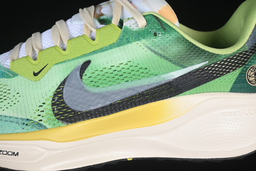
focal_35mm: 75
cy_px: 86
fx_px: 533
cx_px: 128
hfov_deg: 27.0
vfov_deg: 18.2
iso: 160
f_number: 7.1
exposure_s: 1/80
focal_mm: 50
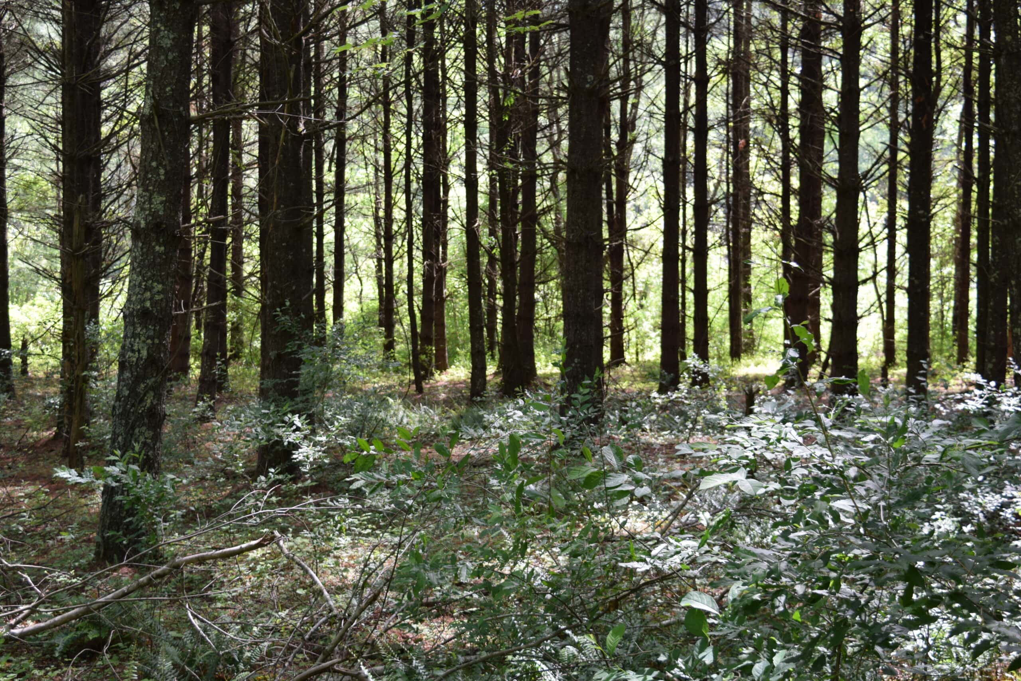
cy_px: 340
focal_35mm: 48
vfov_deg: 28.1
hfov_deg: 41.1
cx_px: 510
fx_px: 1361
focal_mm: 32
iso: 400
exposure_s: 1/125
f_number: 5.6
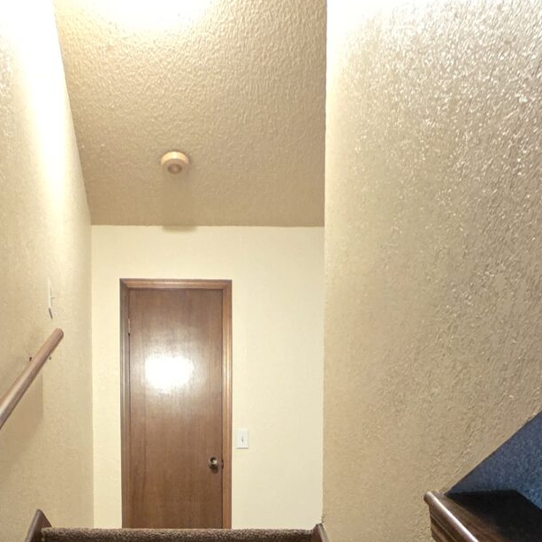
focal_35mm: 36
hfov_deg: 45.3
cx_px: 178
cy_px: 786
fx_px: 638
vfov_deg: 30.0
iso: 1600
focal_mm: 2.2
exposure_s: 1/60
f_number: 2.2
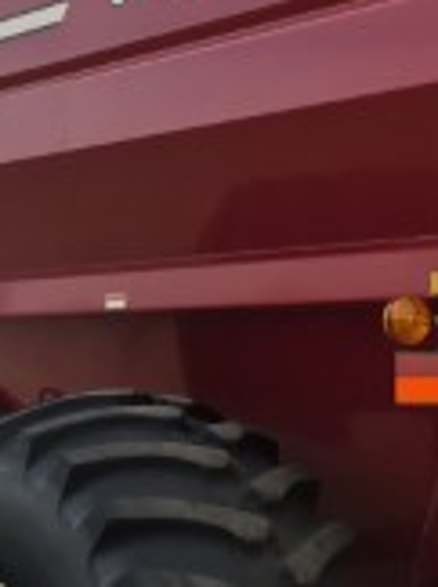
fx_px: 1539
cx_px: 452
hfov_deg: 15.8
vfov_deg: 21.5
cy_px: 239
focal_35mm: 91
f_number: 1.8
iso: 80
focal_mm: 5.4
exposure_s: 1/3064
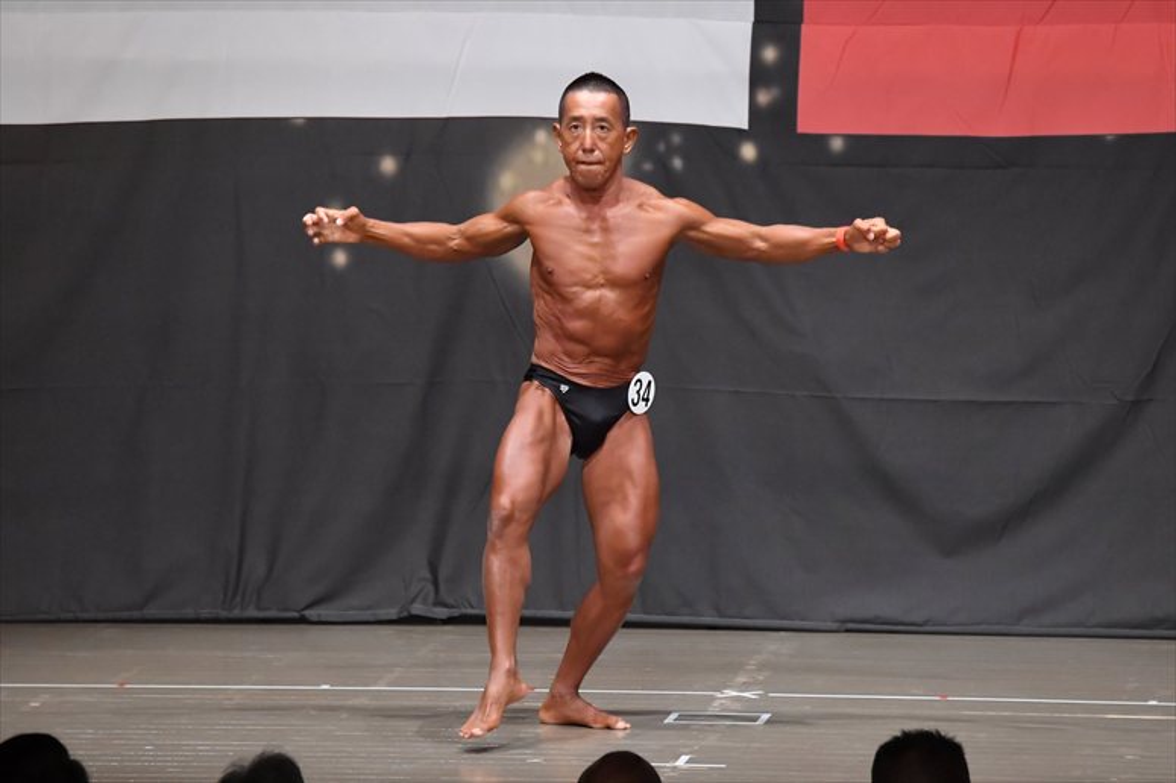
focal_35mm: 225
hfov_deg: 9.2
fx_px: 7347
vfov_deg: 6.1
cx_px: 588
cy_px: 392
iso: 6400
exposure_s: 1/400
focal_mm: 150
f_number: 5.6
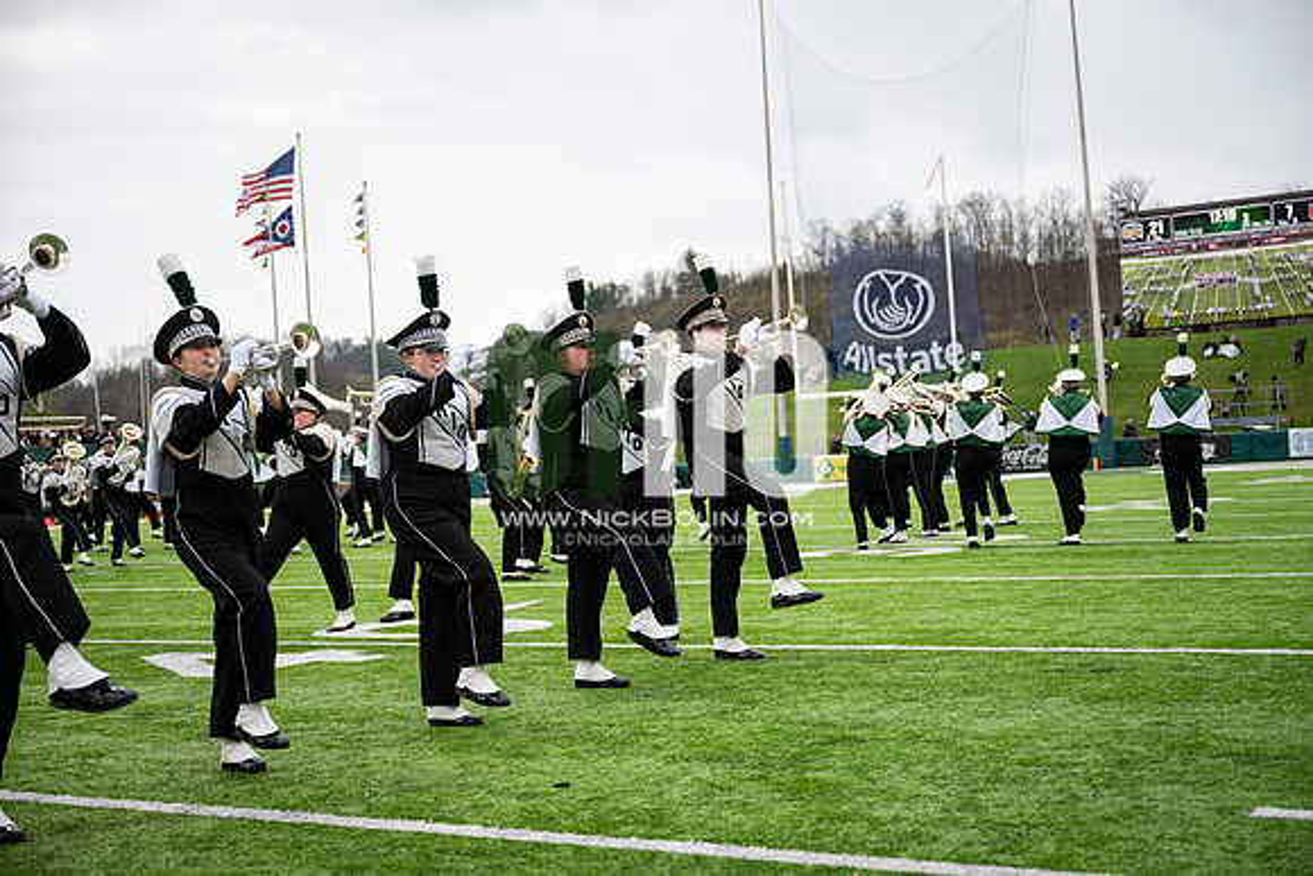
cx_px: 656
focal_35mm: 47
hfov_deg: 41.9
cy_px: 438
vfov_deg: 28.7
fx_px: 1715
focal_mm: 47
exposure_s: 1/500
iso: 160
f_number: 2.8
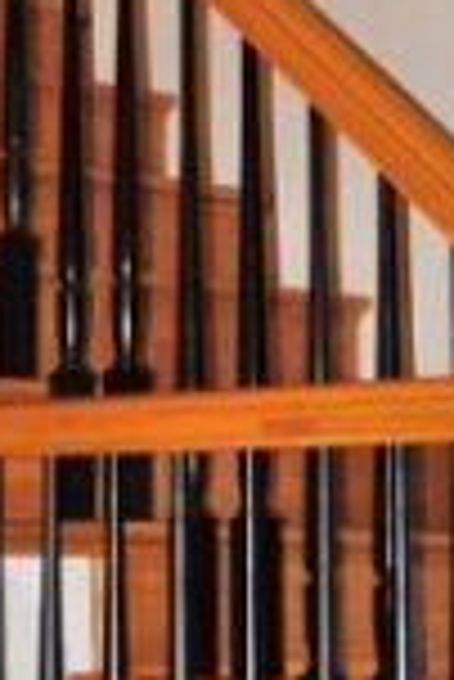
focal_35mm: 134
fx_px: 2529
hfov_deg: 9.9
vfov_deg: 15.2
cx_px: -229
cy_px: 110
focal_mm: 18
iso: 200
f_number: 3.5
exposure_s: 1/60
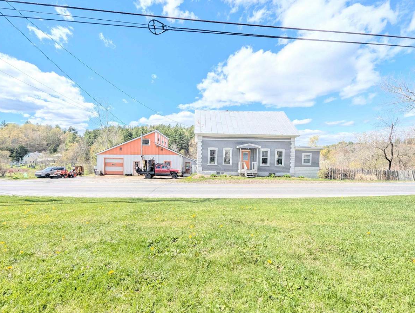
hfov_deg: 101.9
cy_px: 165
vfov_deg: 85.7
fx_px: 168
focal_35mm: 14
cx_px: 198
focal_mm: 1.95
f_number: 2.2
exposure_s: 1/1795
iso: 49
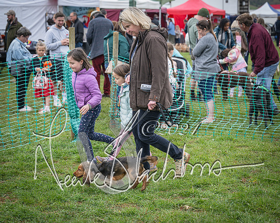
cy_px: 112
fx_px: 653
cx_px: 140
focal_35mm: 79
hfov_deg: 24.2
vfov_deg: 19.4
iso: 400
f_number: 4
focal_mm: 70
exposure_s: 1/1600
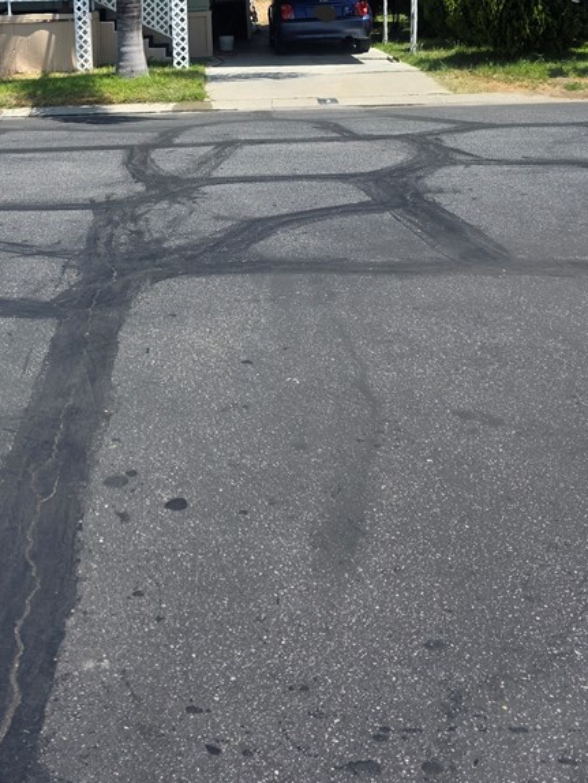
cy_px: 100
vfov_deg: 42.5
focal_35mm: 41
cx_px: 97
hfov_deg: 33.9
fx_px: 928
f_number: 1.7
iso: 80
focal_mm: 6.3
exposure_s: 1/5000
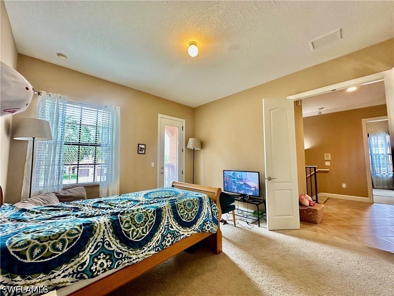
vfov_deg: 85.7
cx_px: 197
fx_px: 159
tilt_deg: +4.1
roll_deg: +0.0
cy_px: 148
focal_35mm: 14
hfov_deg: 102.1
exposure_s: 1/60
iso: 200
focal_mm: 2.22
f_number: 2.2
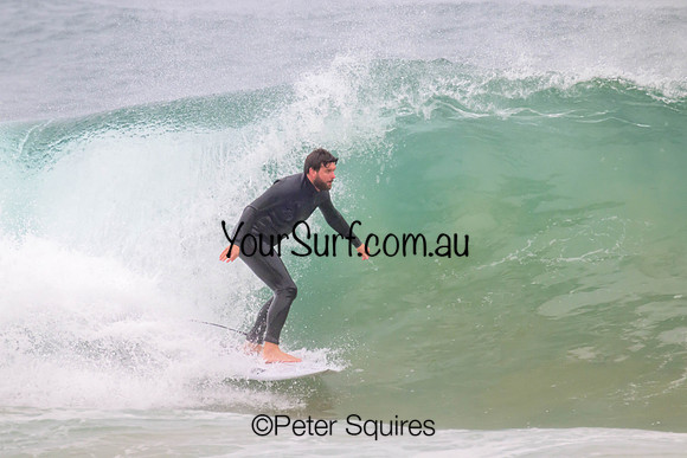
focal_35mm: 916
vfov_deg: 1.5
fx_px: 17489
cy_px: 196
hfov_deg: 2.3
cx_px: 294
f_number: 11
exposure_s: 1/2000
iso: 1100
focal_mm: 800
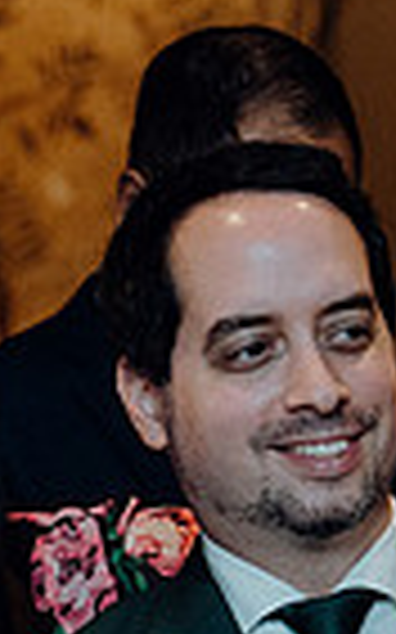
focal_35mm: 294
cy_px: 807
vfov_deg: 7.1
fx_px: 5082
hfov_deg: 4.4
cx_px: -108
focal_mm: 70
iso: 3200
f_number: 3.5
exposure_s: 1/160
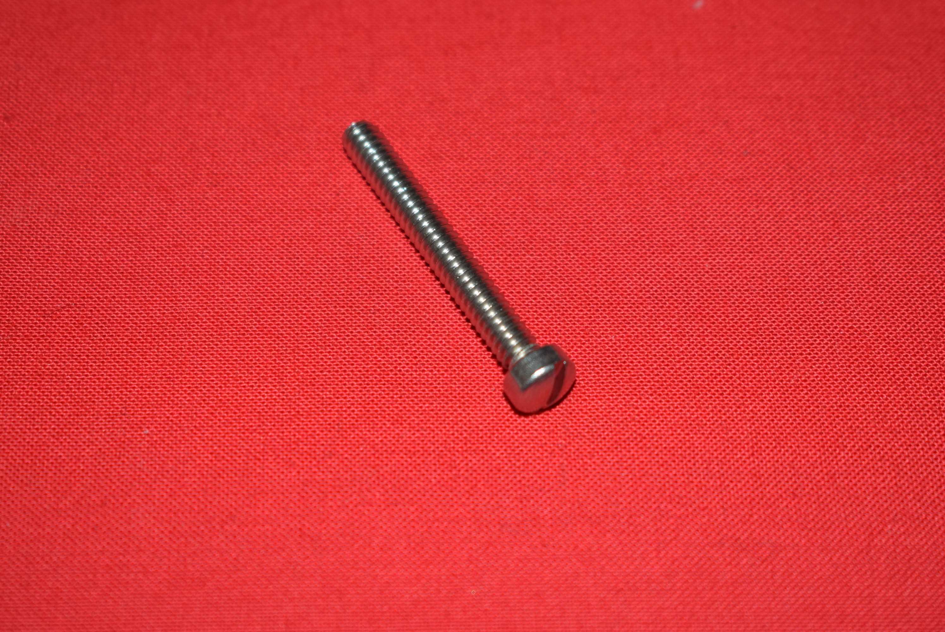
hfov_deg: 24.6
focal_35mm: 82
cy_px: 316
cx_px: 472
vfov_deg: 16.6
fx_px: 2167
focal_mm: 55
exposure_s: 1/200
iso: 400
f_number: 5.6
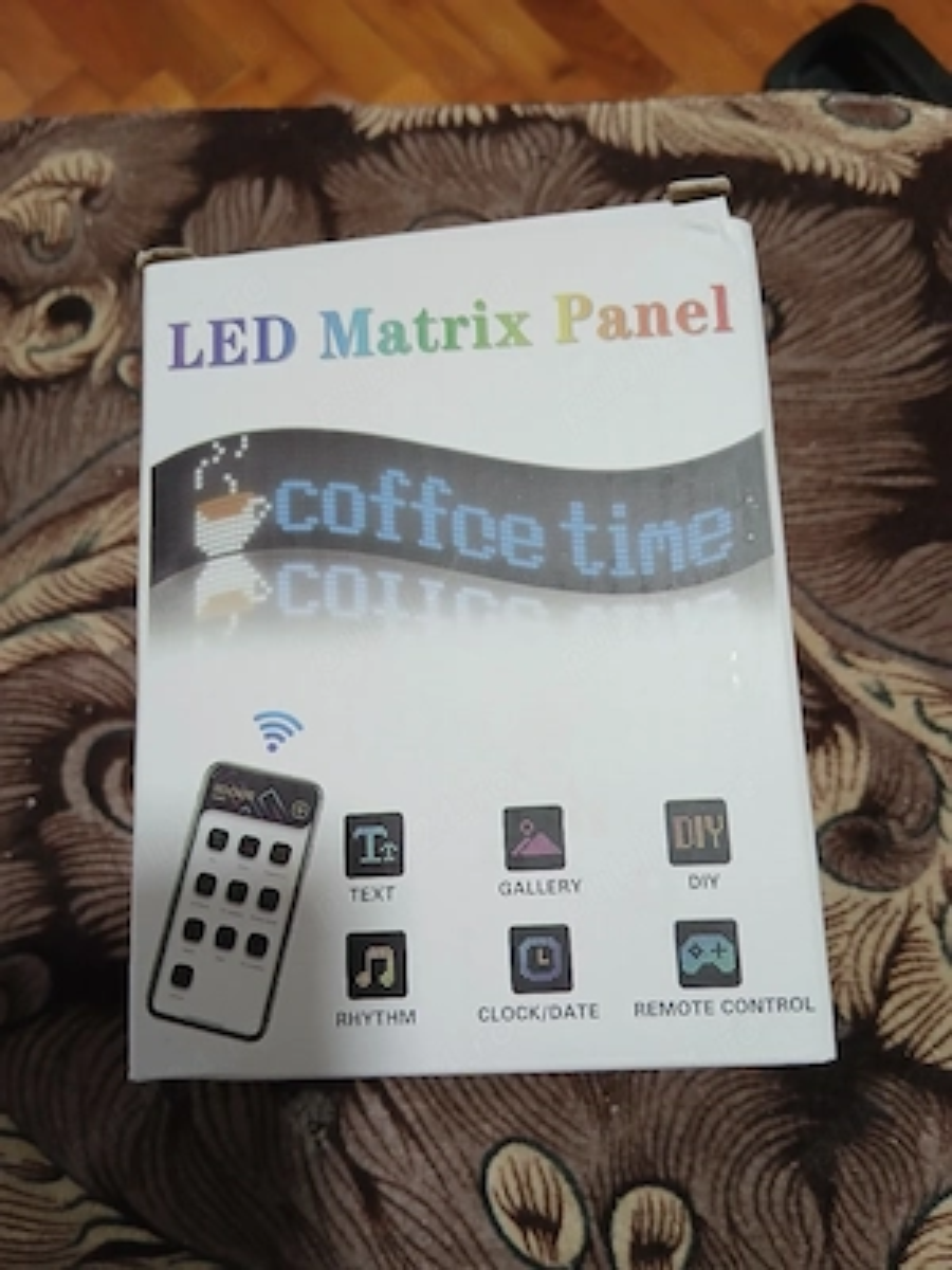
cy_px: 635
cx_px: 476
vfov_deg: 67.3
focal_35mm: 26
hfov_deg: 53.1
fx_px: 953
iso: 200
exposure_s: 1/50.3
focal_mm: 3.98
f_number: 1.8
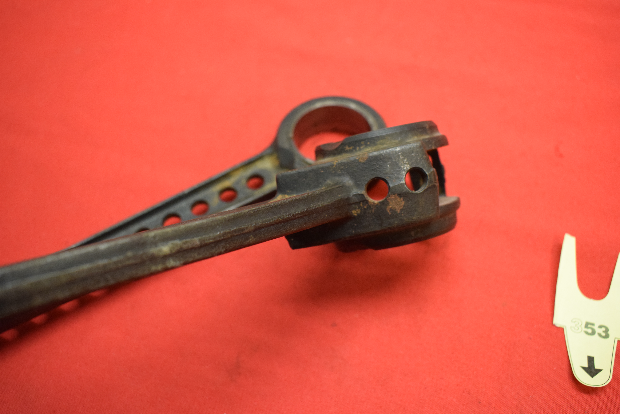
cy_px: 207
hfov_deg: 55.1
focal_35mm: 34
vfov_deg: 38.4
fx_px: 594
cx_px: 310
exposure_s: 1/100
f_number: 5
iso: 2000
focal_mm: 23
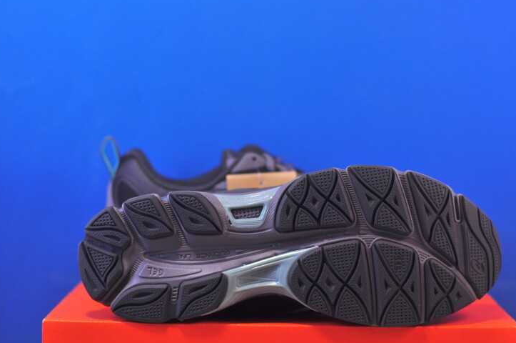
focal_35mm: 83
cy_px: 170
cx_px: 275
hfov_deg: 24.5
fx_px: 1188
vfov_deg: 16.4
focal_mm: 50
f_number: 2.5
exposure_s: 1/320
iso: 250
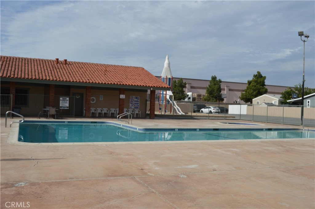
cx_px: 158
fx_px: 301
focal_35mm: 34
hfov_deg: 55.2
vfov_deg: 38.3
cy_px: 104
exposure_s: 1/400
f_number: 10
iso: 100
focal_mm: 23
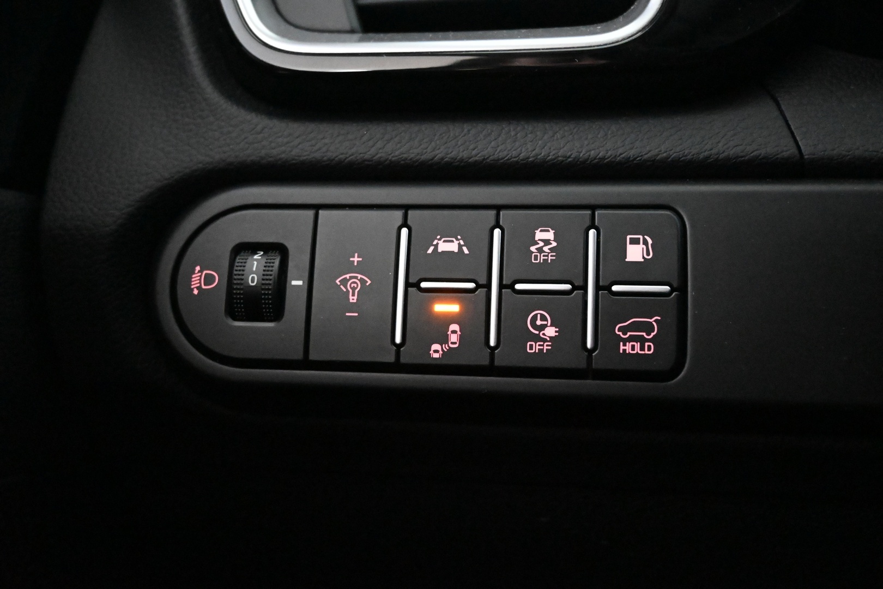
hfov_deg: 49.6
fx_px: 957
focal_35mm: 39
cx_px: 442
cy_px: 294
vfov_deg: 34.2
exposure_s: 1/40
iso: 14400
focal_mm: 26
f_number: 4.5
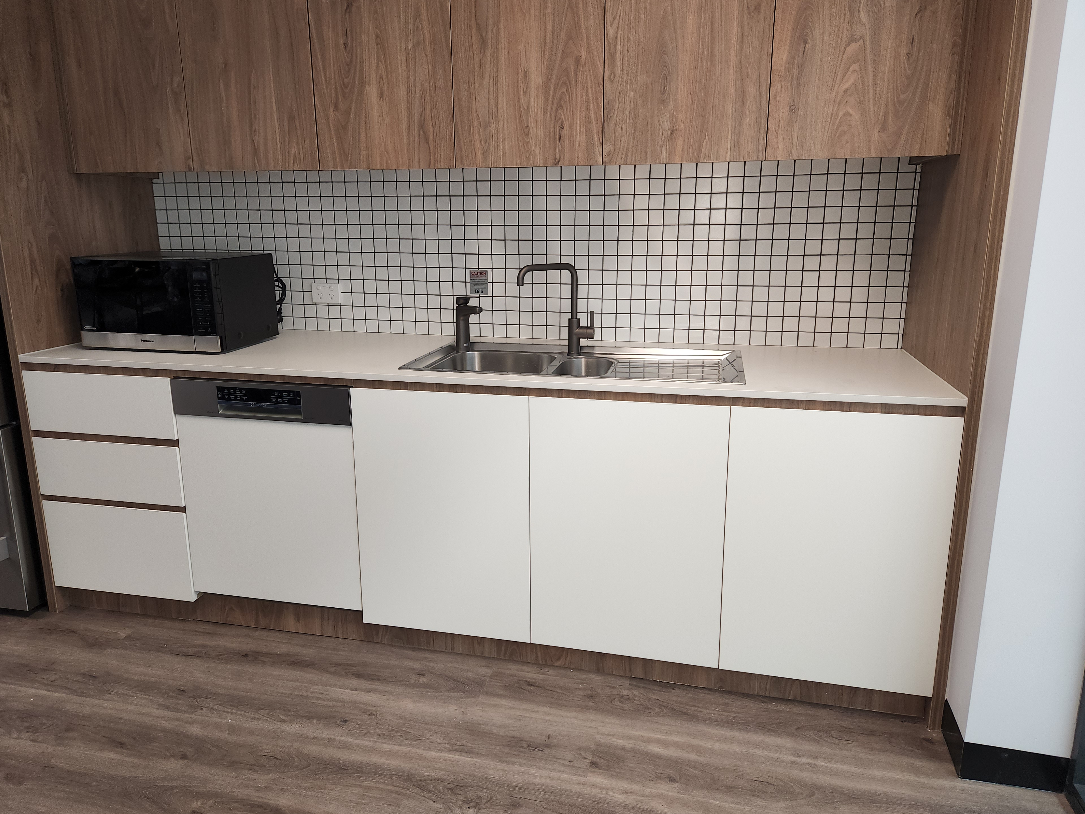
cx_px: 534
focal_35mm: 24
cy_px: 395
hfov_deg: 71.6
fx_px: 752
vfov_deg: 56.8
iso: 80
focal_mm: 5.4
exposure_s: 1/50
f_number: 1.8
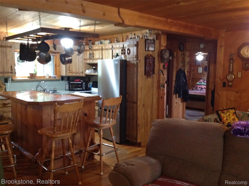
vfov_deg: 40.6
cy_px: 93
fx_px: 251
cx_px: 124
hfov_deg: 52.7
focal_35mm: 35
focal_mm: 4.28
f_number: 2.4
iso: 400
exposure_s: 1/15
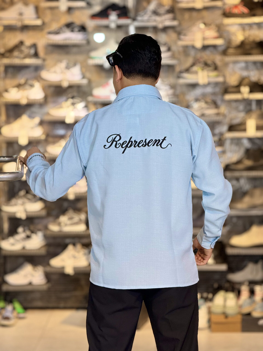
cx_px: 132
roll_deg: +0.0
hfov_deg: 12.3
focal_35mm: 120
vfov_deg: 16.4
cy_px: 176
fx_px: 1216
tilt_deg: -3.6
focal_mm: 15.66
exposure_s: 1/100
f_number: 2.8
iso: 200
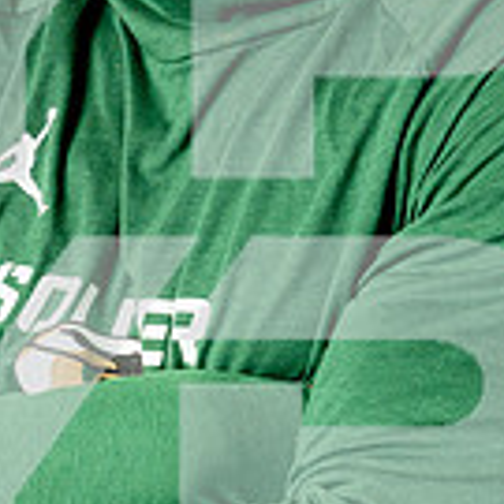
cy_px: -17
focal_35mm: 163
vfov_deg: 10.6
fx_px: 2685
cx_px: 119
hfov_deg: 10.7
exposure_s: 1/200
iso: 800
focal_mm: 44
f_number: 7.1
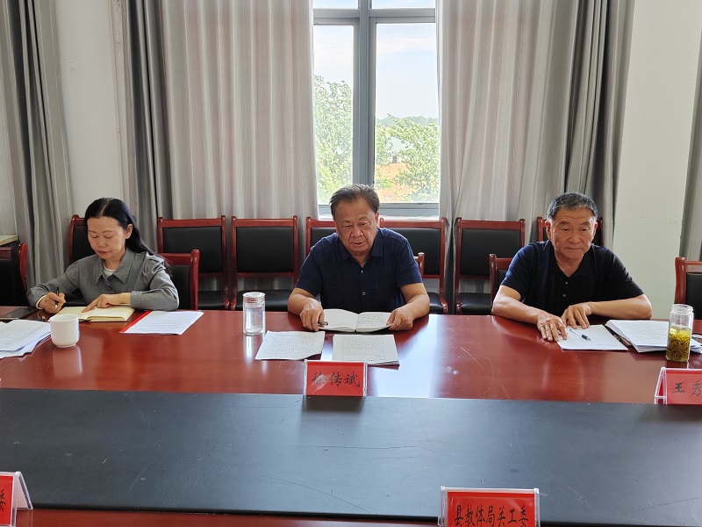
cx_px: 351
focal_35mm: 35
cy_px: 264
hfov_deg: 52.6
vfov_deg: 40.7
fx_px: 710
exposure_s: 1/100
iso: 200
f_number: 1.9
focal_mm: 5.52
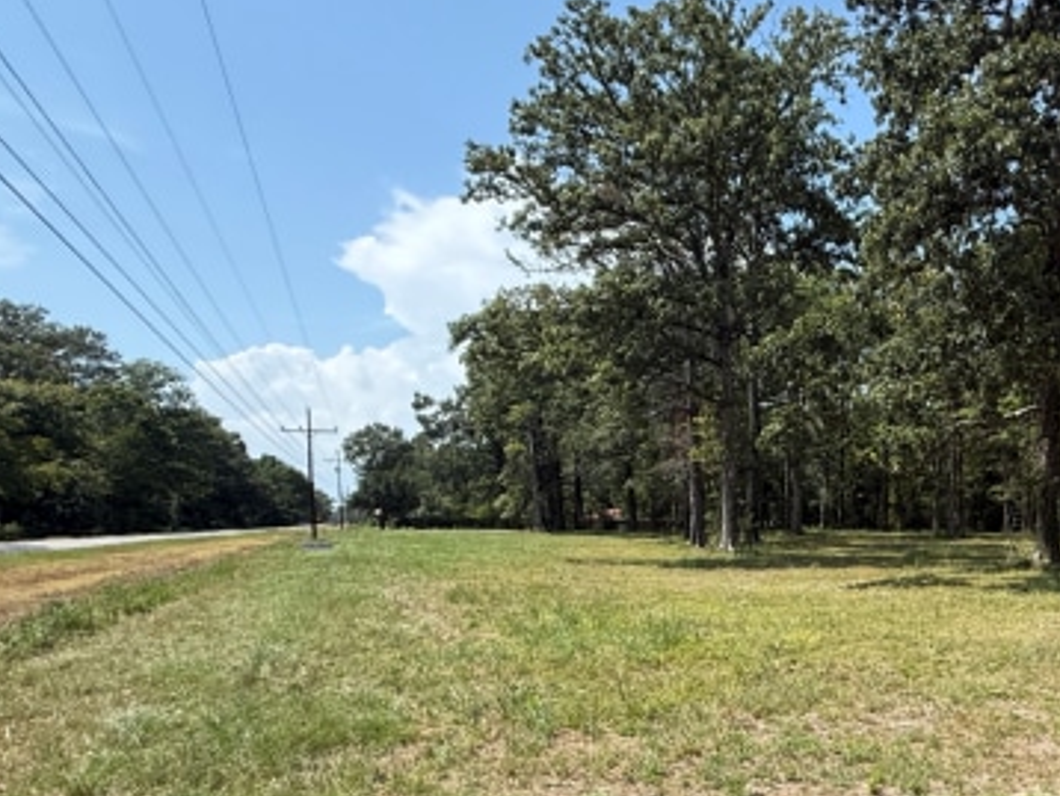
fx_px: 766
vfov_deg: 53.6
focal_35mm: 25
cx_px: 859
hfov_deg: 63.0
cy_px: 544
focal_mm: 2.22
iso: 64
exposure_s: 1/1368
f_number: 2.2
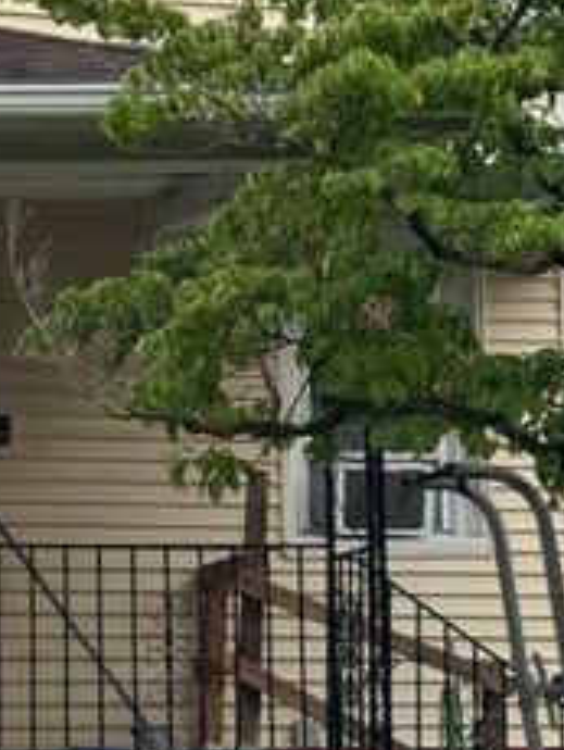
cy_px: 217
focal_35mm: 139
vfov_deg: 14.1
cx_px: 111
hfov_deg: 10.7
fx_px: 3014
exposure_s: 1/1059
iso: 64
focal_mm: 6.76
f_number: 1.78
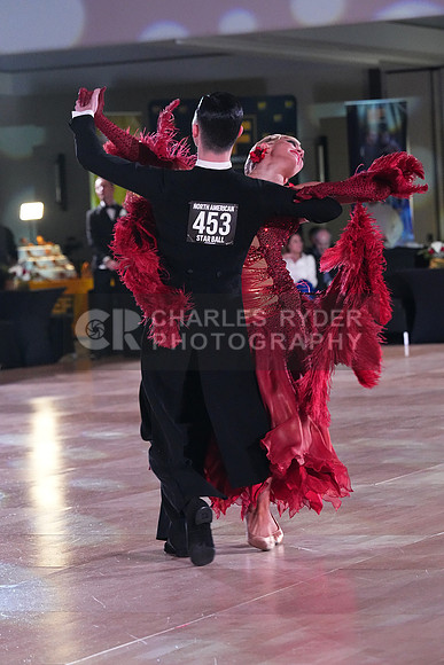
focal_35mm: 140
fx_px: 2588
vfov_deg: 14.7
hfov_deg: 9.8
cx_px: 222
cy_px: 332
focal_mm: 140
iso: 10000
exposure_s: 1/400
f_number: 5.6
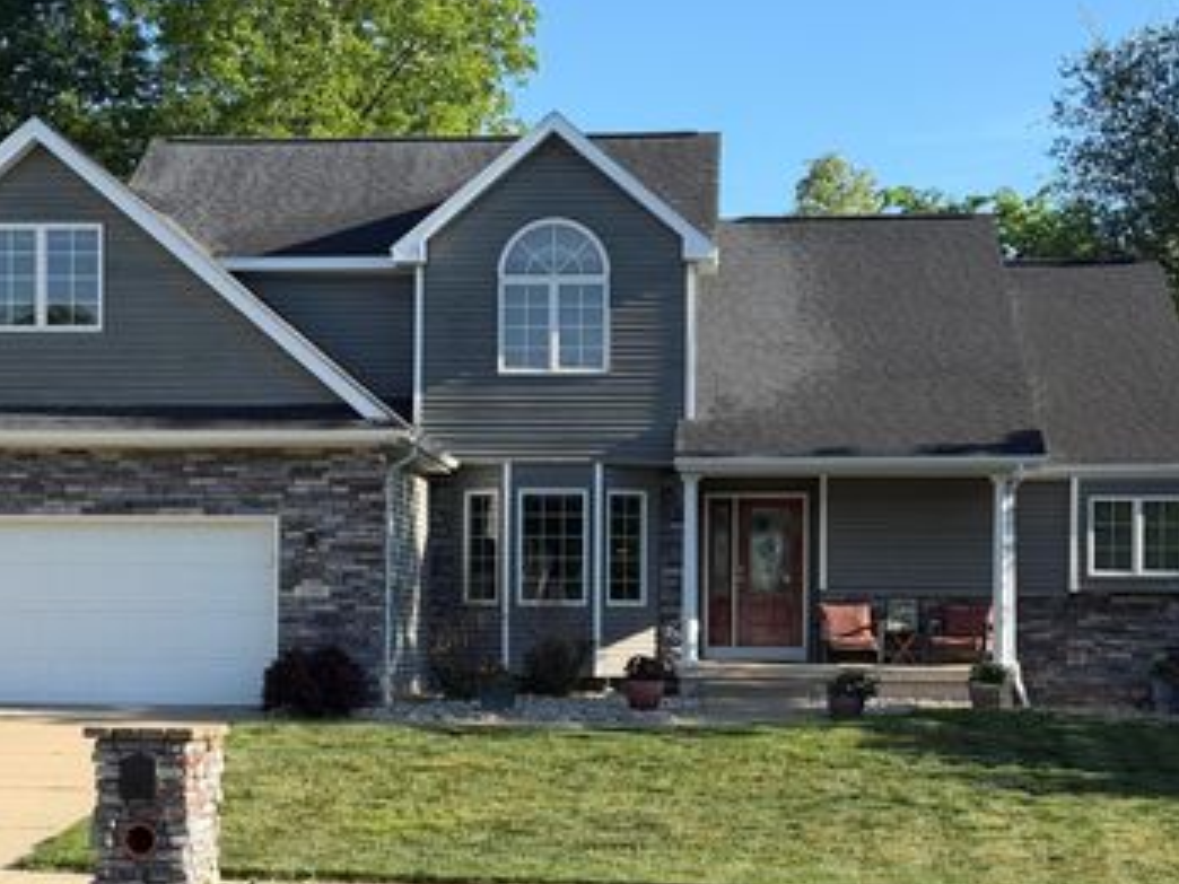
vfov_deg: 21.2
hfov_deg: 28.1
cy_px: 577
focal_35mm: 69
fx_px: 2350
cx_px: 461
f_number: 1.78
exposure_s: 1/1838
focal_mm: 6.76
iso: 64
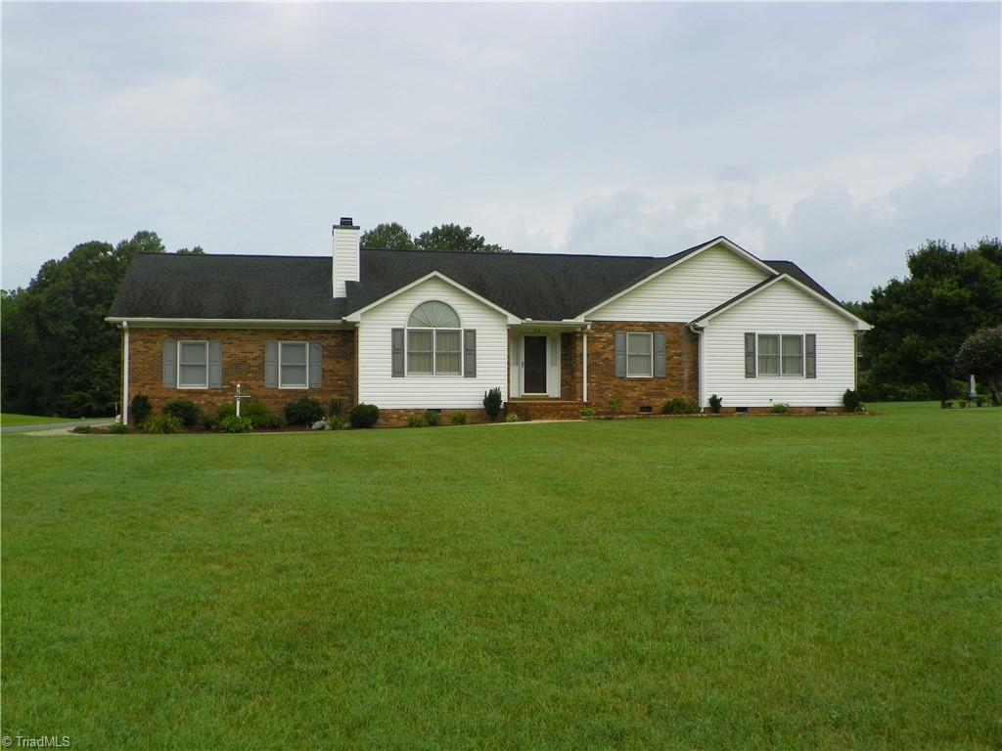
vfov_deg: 42.9
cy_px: 376
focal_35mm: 33
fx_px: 955
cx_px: 501
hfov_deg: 55.4
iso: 64
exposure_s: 1/250
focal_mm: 5.9
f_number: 4
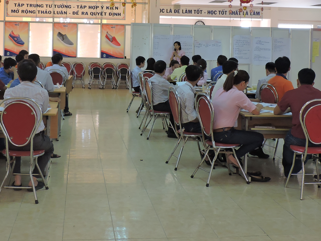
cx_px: 139
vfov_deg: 24.9
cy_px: 59
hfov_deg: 33.2
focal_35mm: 58
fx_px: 538
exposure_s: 1/50
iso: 250
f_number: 3.2
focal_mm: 5.9
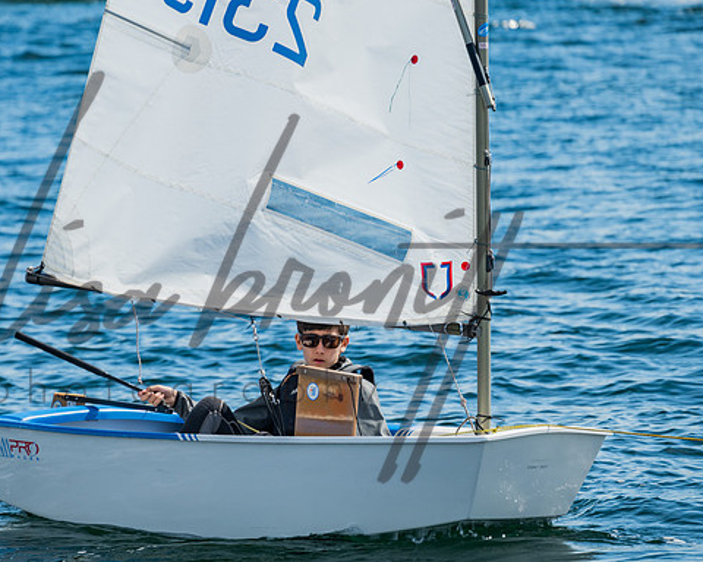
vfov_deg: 5.1
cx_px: 301
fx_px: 6283
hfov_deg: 6.4
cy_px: 309
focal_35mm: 302
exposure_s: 1/200
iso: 100
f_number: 6.3
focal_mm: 200
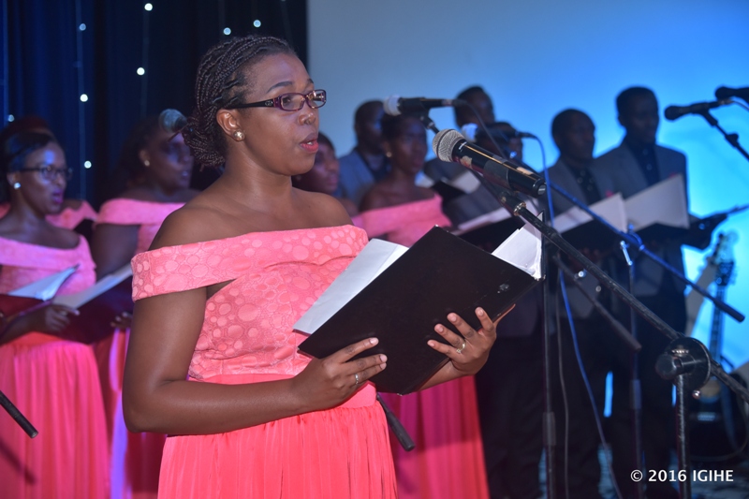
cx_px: 374
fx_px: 2038
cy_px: 250
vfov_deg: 14.0
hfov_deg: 20.8
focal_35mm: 98
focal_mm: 98
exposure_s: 1/80
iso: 800
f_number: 5.6
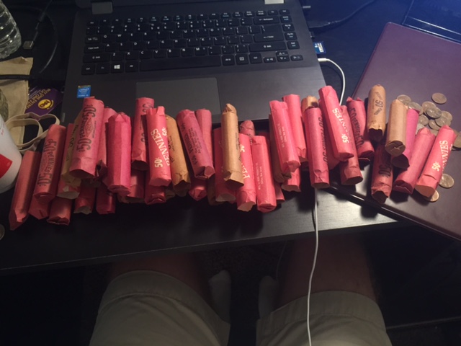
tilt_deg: -58.9
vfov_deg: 48.2
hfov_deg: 61.7
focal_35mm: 29
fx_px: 386
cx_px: 230
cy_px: 173
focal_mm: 4.15
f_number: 2.2
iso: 125
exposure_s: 1/30
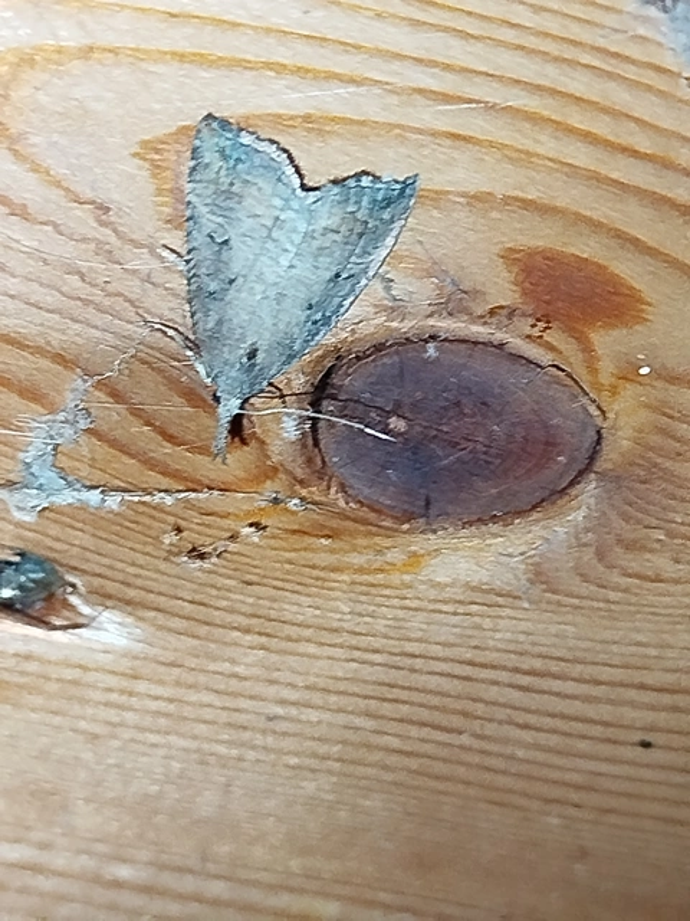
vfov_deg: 20.4
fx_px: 2551
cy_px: 460
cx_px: 345
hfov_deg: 15.4
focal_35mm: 96
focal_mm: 5.31
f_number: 1.7
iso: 200
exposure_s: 1/33
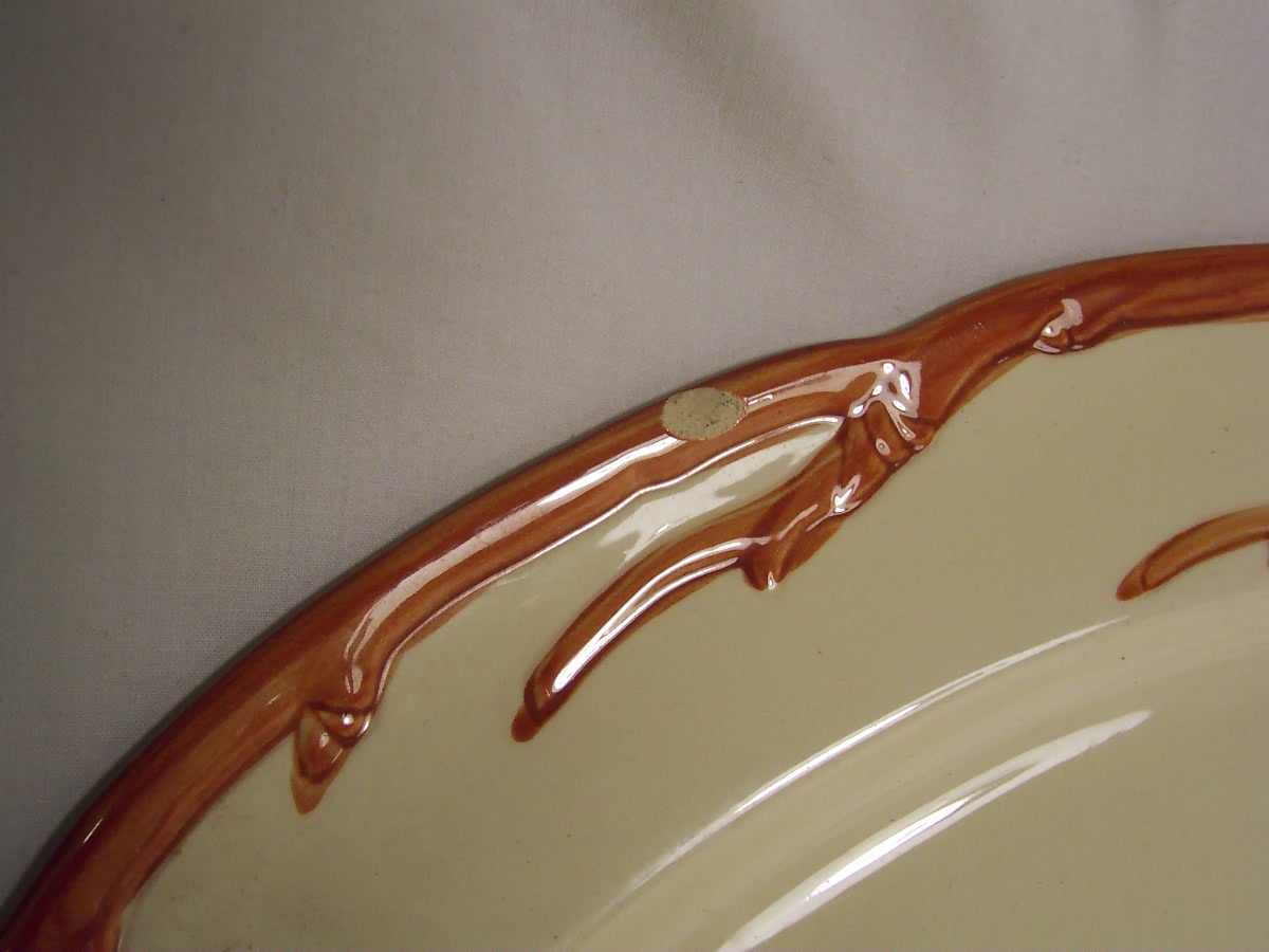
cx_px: 634
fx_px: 1356
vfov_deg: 38.7
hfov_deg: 50.1
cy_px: 476
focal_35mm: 37
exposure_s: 1/180
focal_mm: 5.6
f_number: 2.8
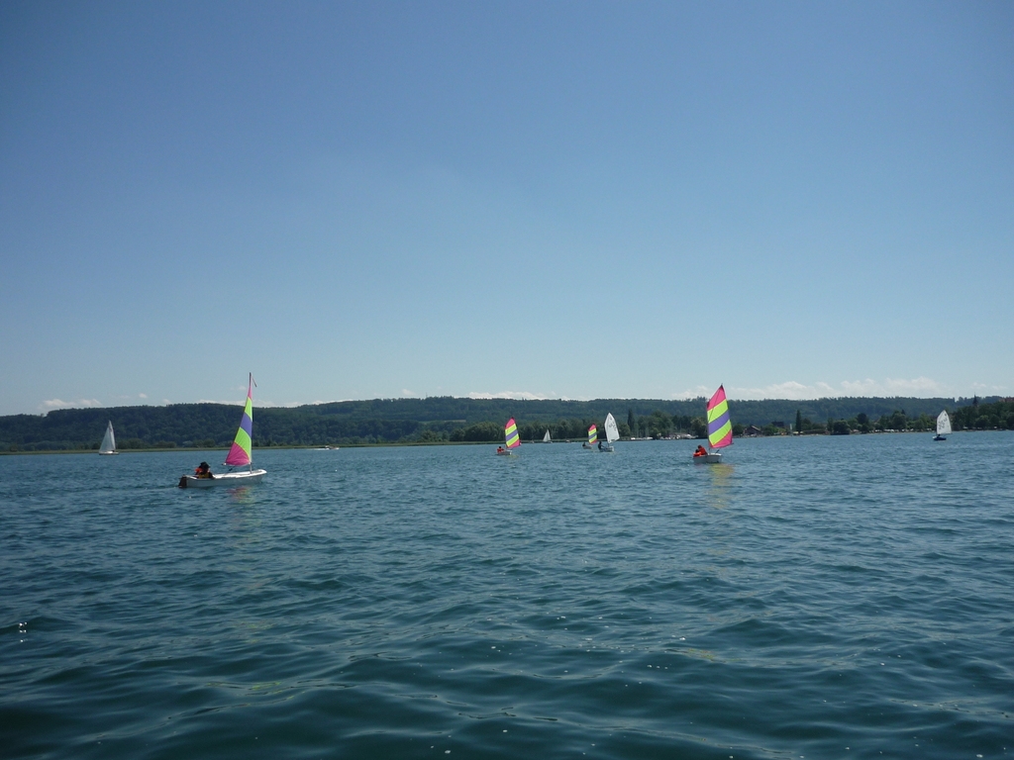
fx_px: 967
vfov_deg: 42.9
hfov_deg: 55.4
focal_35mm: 33
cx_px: 507
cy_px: 380
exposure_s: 1/320
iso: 100
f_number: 8
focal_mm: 5.5
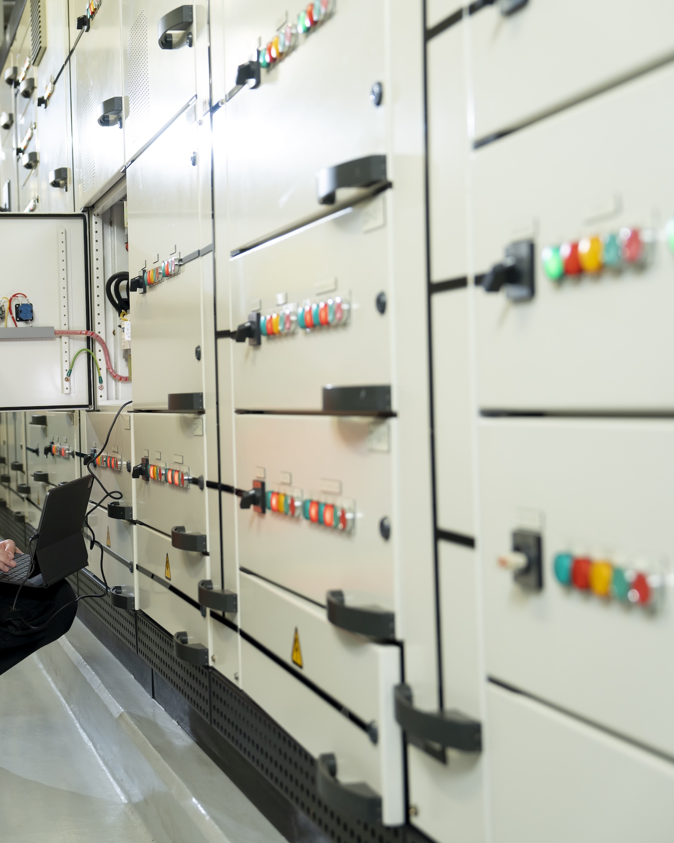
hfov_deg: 26.8
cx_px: 93
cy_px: 421
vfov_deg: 34.2
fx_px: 1372
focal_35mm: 55
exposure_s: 1/160
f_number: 2.8
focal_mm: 39
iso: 640
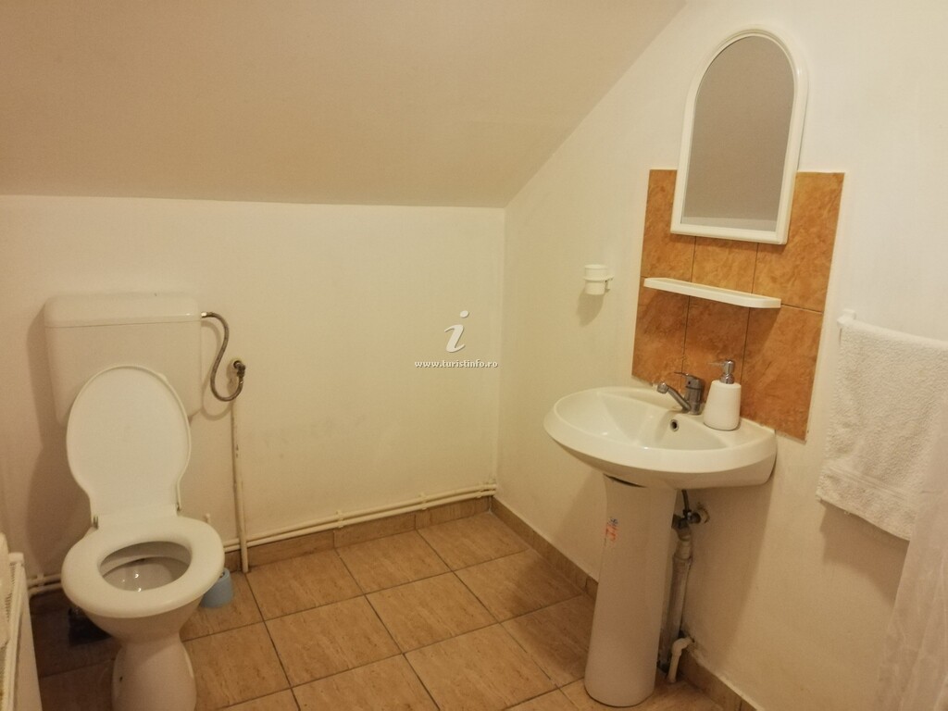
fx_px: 712
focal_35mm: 26
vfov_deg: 53.1
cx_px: 474
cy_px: 356
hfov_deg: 67.3
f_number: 2.2
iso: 640
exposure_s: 1/20
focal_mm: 3.81
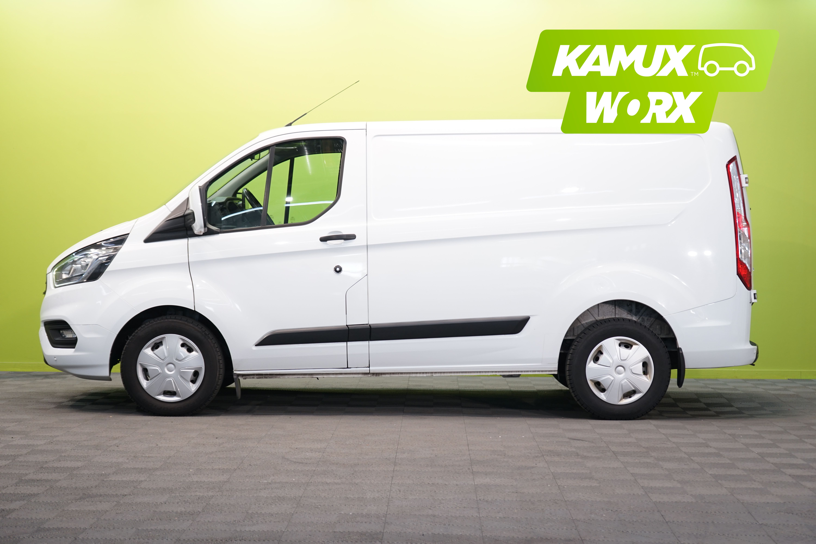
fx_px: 1473
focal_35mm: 65
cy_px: 272
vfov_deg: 20.9
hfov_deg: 31.0
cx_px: 408
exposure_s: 1/25
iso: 400
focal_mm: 65
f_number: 5.6
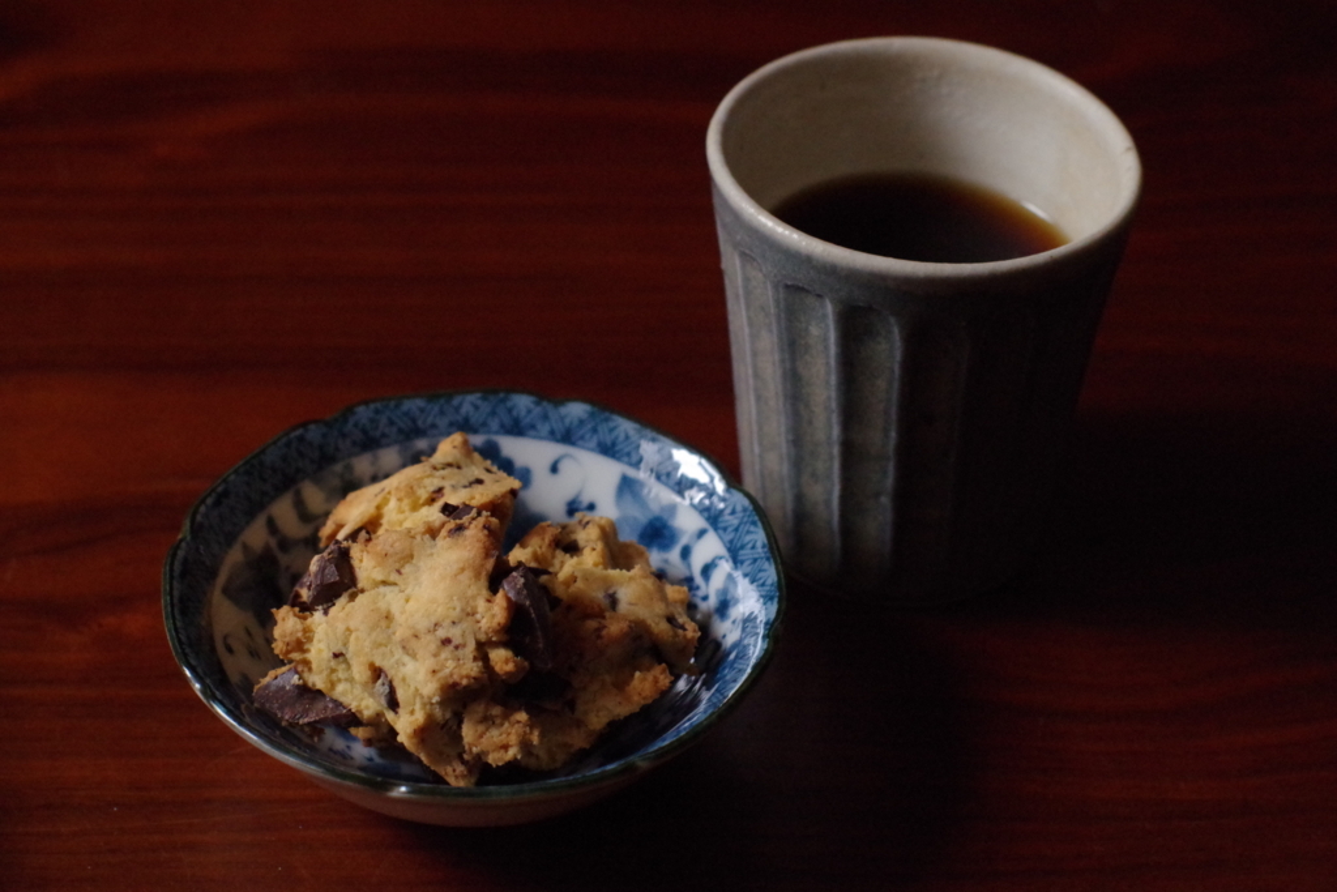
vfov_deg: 18.2
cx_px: 668
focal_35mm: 75
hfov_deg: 27.0
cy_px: 446
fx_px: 2786
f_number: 5.6
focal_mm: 50
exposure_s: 1/100
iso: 4000
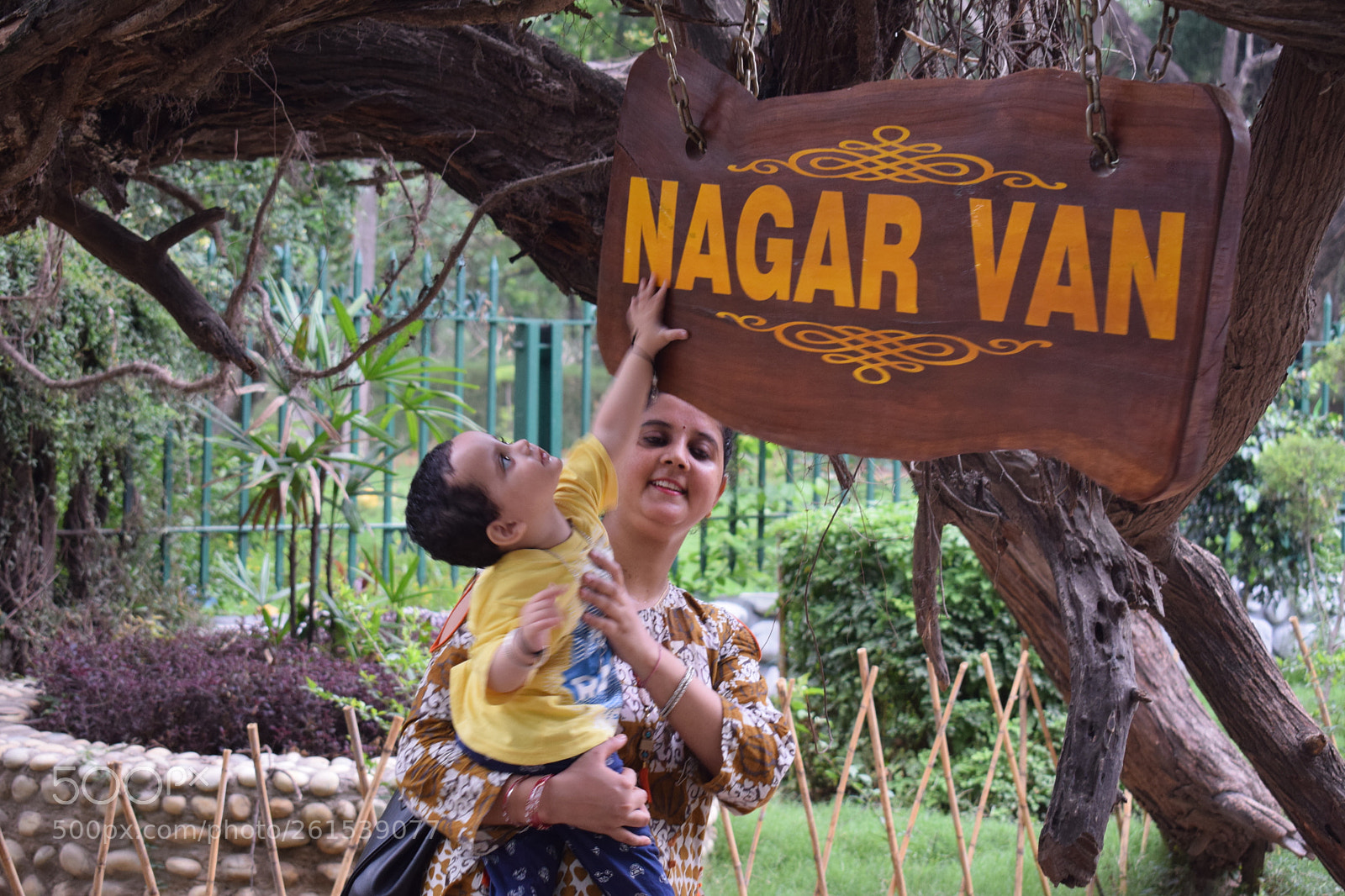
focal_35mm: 72
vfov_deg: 18.9
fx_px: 2689
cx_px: 672
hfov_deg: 28.1
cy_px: 448
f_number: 5.3
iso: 1000
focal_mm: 48
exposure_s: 1/13
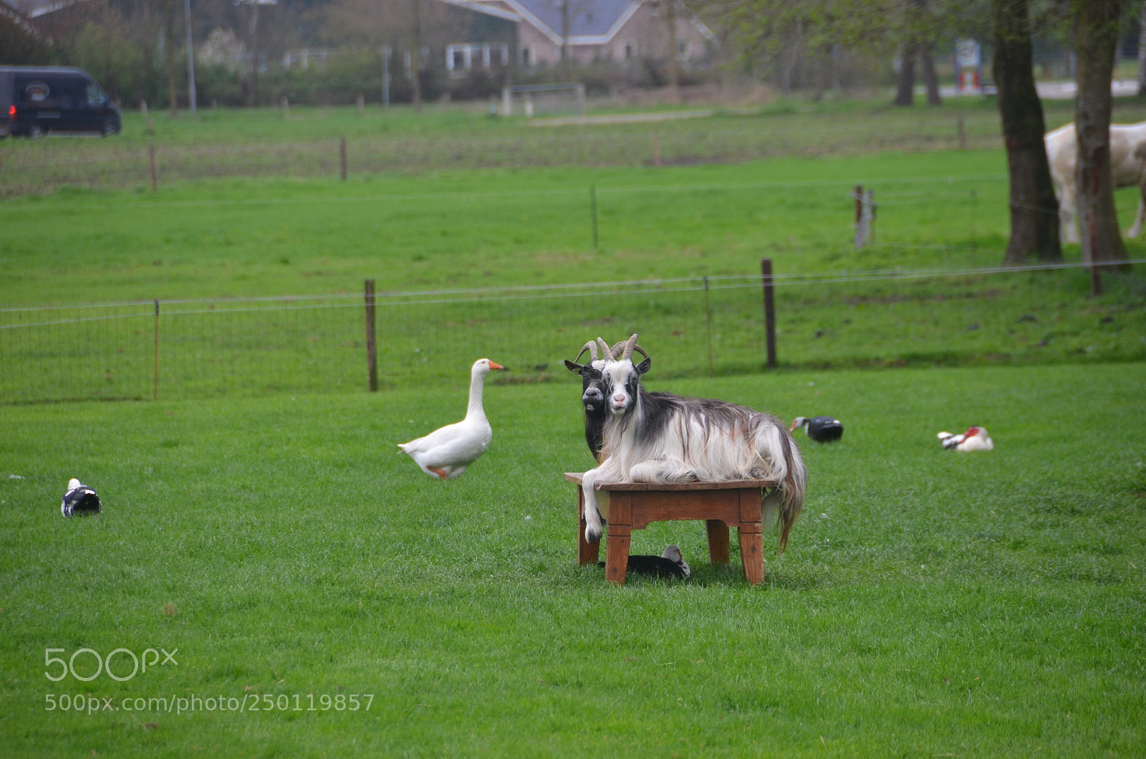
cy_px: 380
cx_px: 573
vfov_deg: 4.6
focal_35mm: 300
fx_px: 9528
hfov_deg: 6.9
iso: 400
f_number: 5.6
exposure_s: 1/400
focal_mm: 200
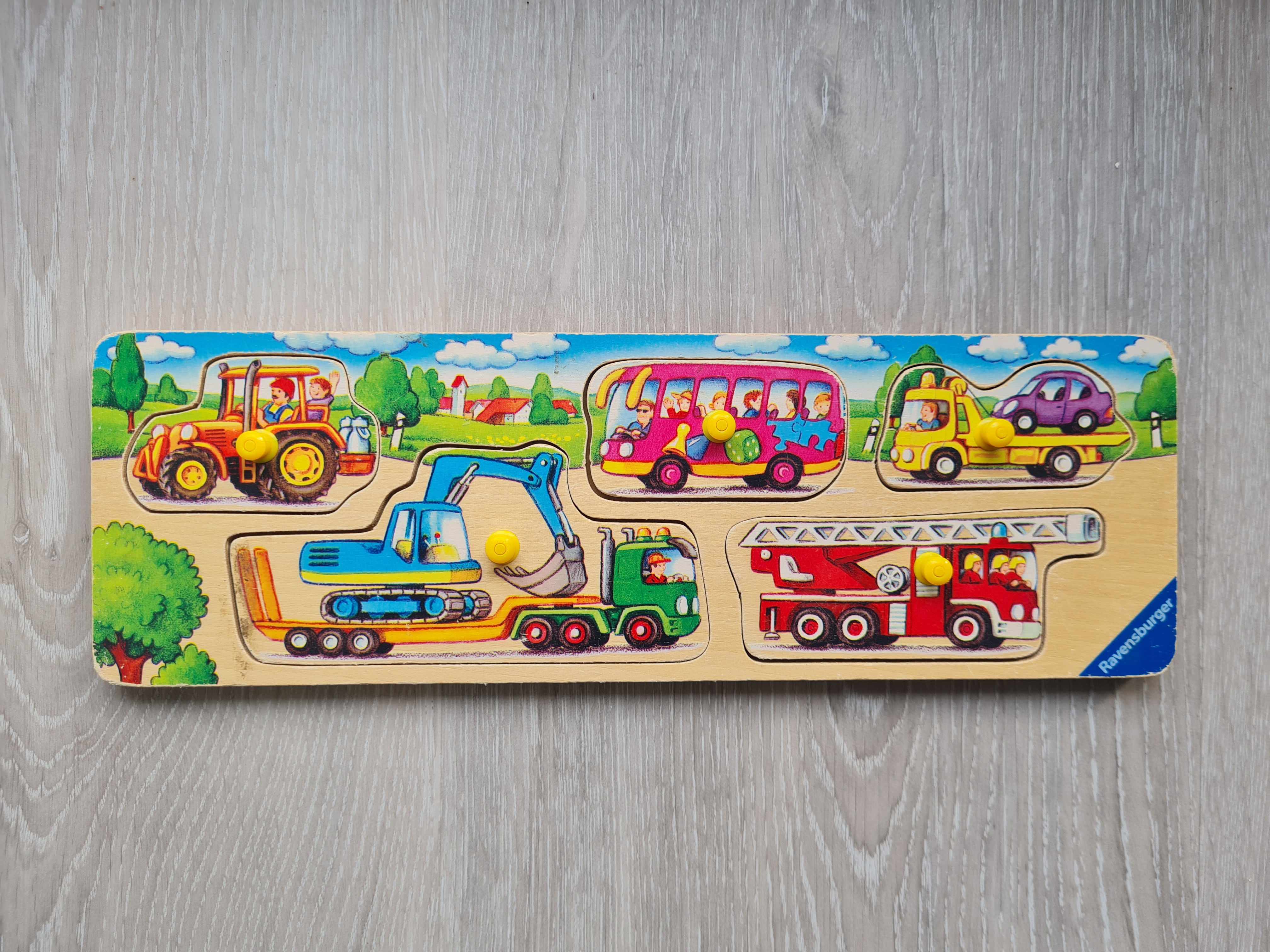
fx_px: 954
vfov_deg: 53.1
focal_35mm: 26
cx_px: 635
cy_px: 476
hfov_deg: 67.3
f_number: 1.8
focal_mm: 5.4
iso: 50
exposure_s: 1/171
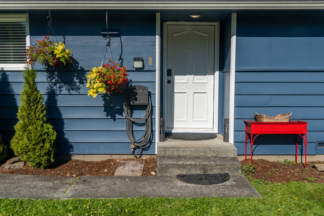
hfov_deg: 57.2
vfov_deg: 40.0
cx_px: 162
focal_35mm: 33
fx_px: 297
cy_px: 108
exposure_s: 1/200
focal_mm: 22
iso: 100
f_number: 10
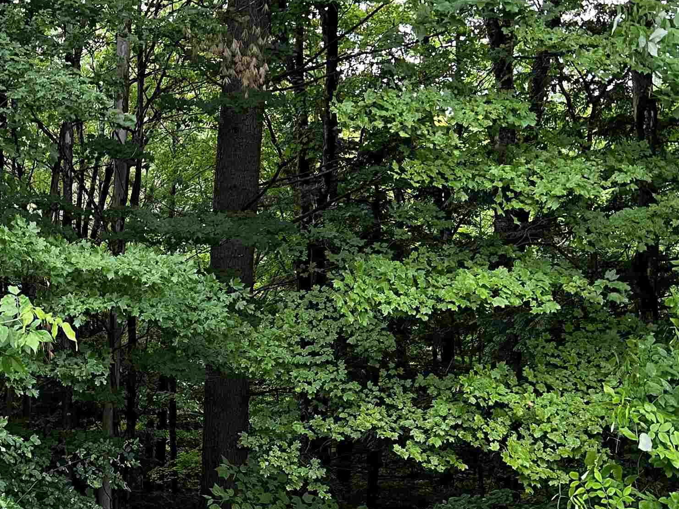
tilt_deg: +2.9
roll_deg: -0.4
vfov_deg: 26.9
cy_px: 320
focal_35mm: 54
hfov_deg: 33.4
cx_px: 51
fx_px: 1059
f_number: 1.5
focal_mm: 5.7
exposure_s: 1/60
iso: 125
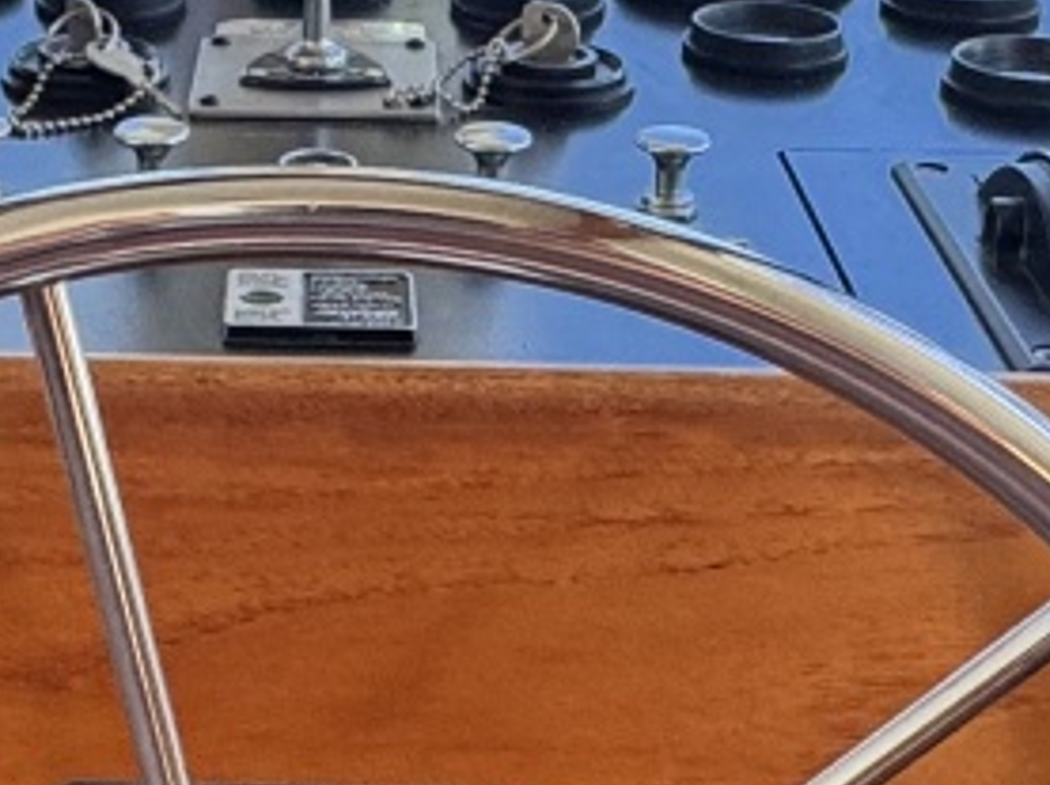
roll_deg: +1.3
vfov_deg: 18.1
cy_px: 535
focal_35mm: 81
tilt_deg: -9.1
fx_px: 2454
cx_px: 114
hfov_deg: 23.5
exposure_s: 1/99
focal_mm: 2.22
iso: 160
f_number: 2.2
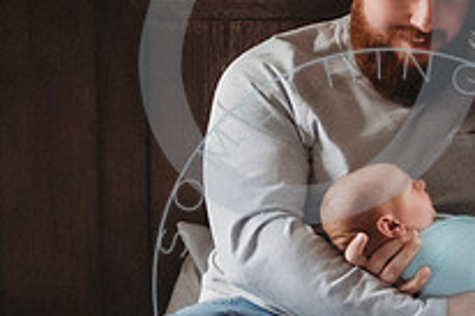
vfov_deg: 7.8
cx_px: 477
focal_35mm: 176
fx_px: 2320
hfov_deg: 11.6
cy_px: 91
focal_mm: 58
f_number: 2.8
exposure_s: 1/125
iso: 400
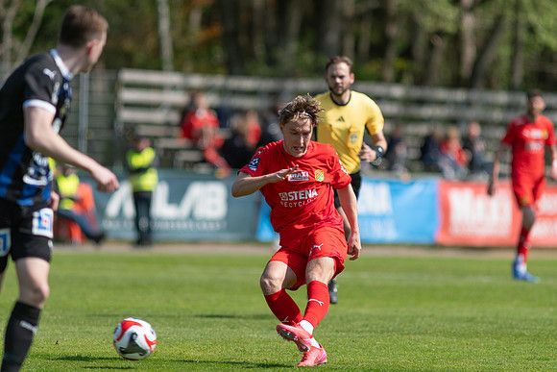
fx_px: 6964
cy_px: 186
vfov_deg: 3.1
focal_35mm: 450
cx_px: 278
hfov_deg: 4.6
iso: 110
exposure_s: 1/2000
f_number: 3.2
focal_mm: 300
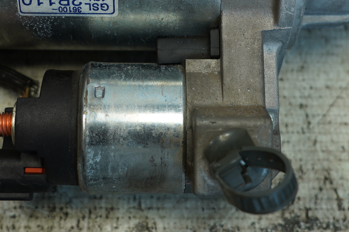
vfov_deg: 17.1
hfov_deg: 26.0
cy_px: 9
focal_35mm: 78
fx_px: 756
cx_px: 147
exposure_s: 1/60
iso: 125
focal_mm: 24
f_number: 4
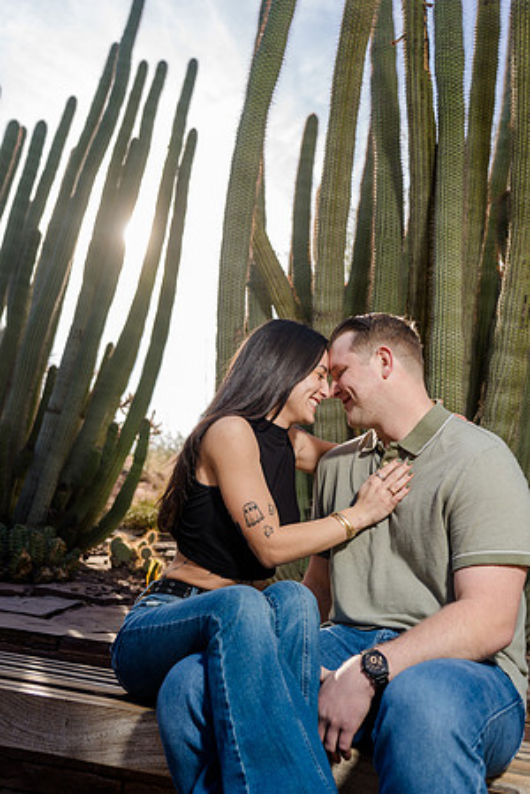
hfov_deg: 42.3
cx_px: 265
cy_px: 397
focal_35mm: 31
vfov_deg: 60.3
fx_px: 685
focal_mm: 31
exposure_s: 1/250
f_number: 4
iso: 50
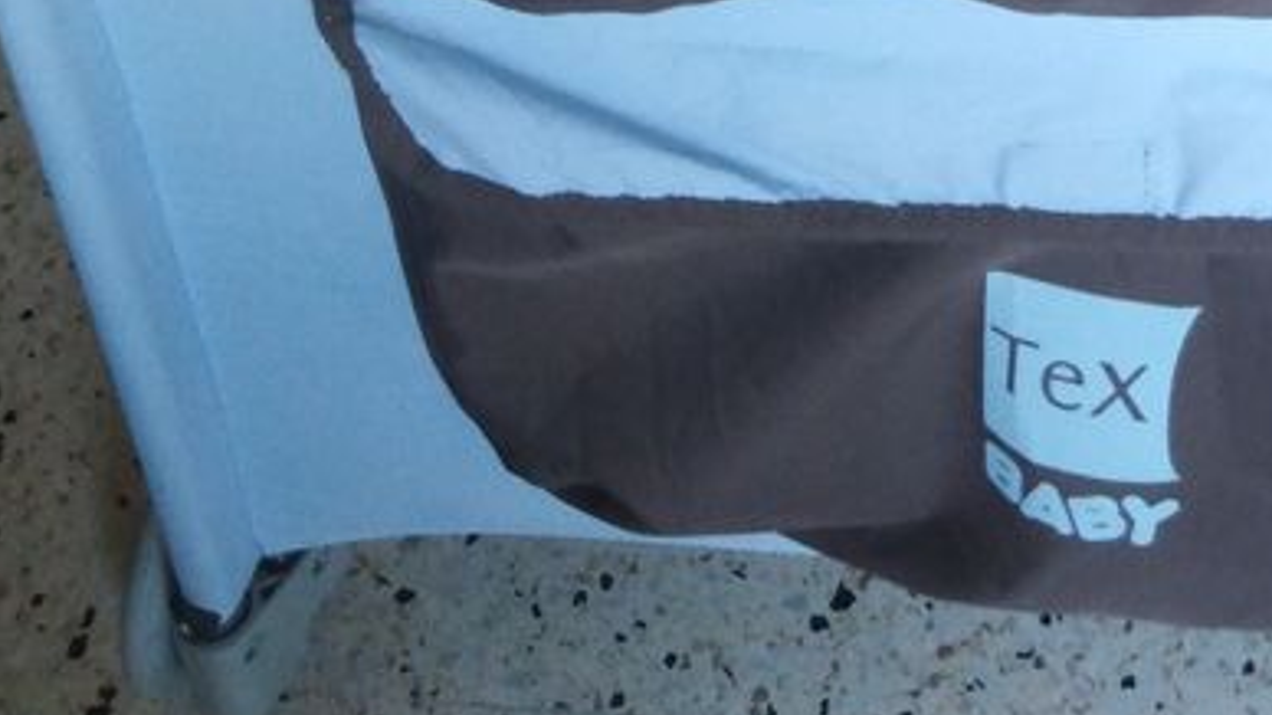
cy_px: -863
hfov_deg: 27.8
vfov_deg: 13.3
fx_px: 2461
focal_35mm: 73
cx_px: 1167
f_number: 2.2
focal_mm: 3.46
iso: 351
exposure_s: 1/30
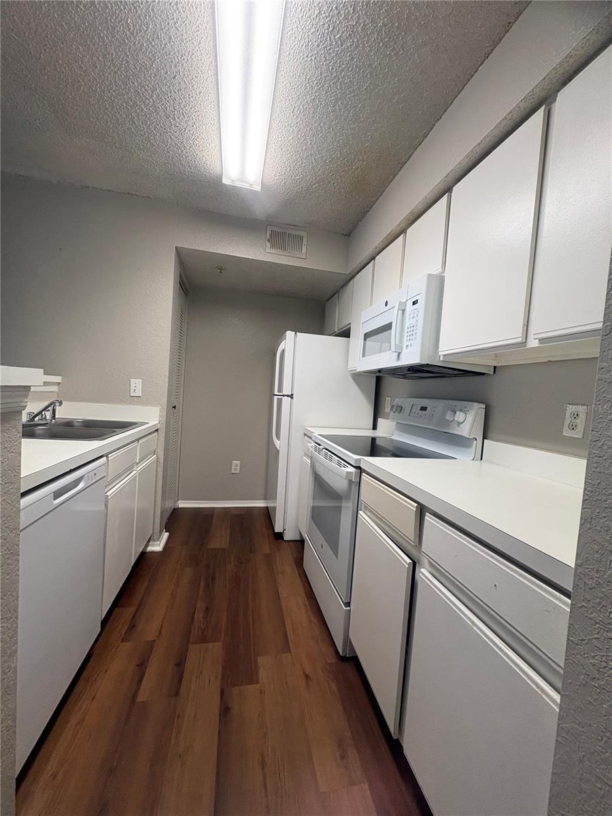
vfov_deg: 102.1
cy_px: 408
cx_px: 306
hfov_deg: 85.7
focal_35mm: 14
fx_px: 330
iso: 200
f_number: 2.2
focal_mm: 2.22
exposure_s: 1/60
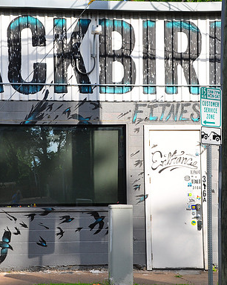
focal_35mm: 81
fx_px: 681
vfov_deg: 23.6
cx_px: 84
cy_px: 142
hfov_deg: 18.9
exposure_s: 1/125
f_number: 13
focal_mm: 38
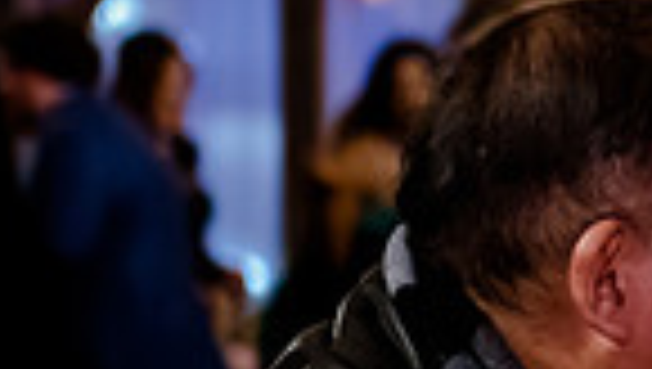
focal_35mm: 293
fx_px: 5072
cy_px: 70
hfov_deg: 7.2
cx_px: 1061
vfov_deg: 4.2
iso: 4000
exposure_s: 1/80
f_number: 2.8
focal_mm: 70
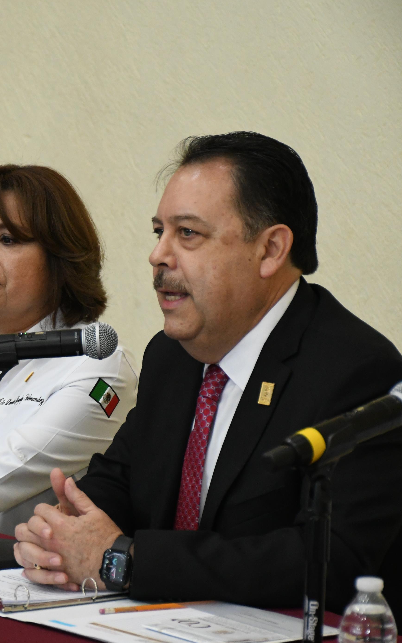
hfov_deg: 7.6
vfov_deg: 12.2
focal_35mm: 172
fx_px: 3015
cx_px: -73
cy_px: 321
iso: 2500
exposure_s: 1/100
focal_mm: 75
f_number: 5
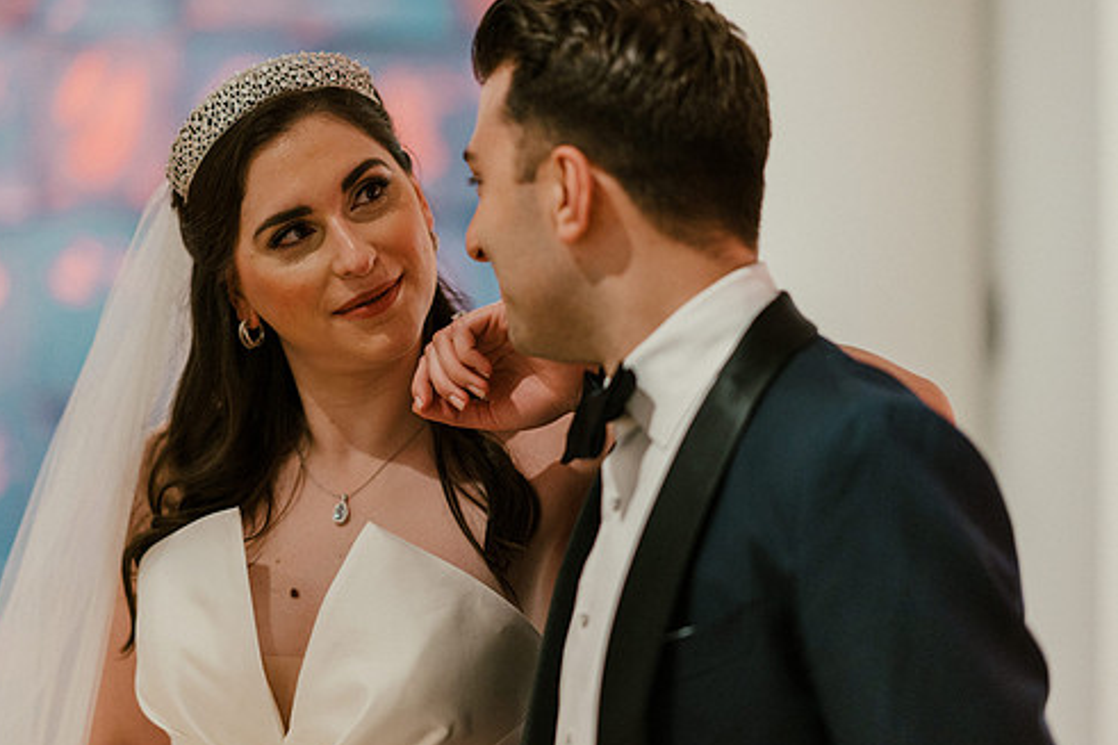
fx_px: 3849
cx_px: 465
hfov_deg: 16.5
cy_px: 362
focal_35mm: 124
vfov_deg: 11.0
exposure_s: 1/500
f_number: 1.4
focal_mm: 105
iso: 800
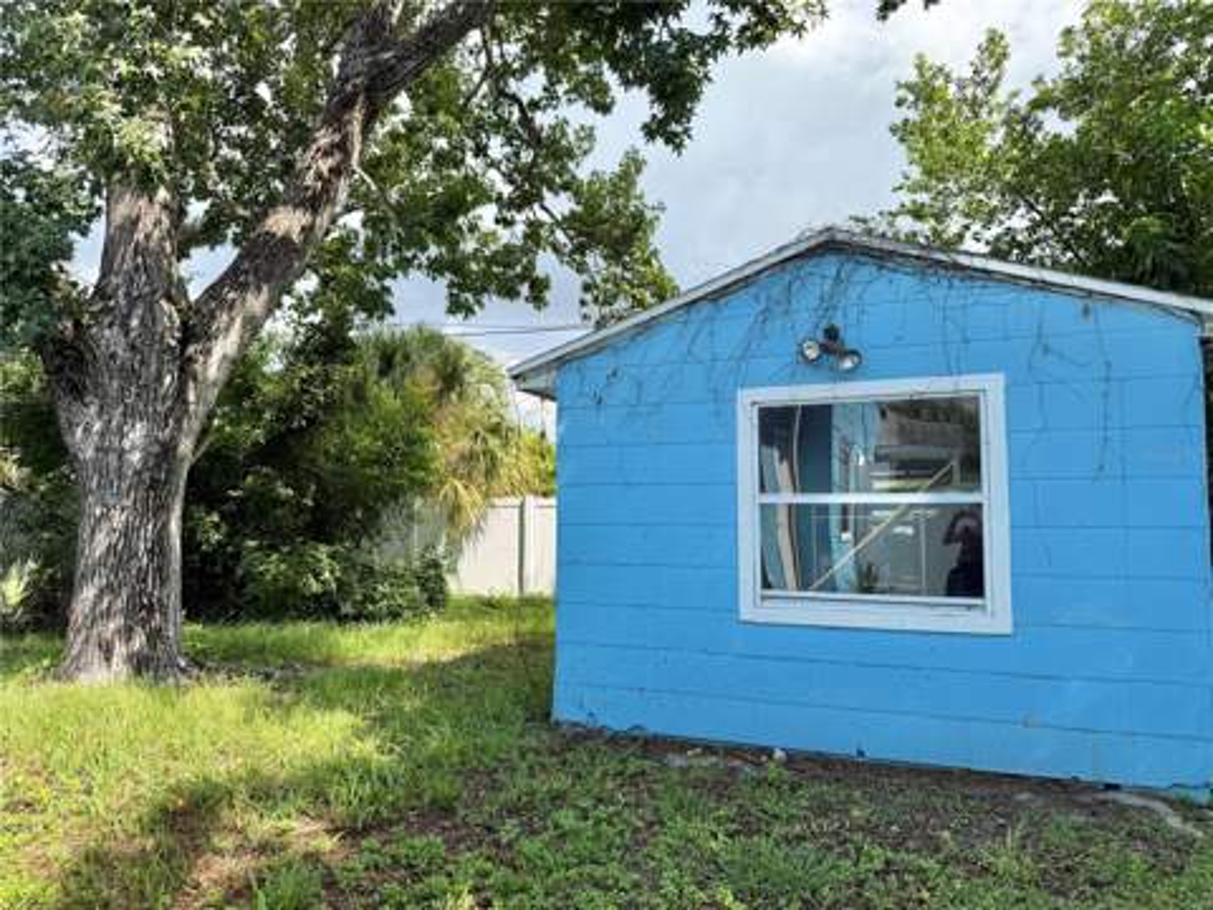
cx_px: 606
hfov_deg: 71.6
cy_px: 455
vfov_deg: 56.8
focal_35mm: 24
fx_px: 841
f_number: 1.78
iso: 80
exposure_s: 1/1653
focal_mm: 6.76
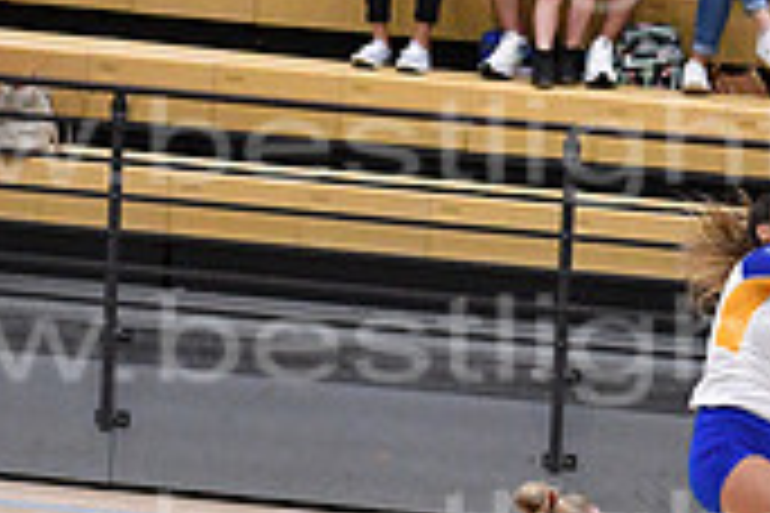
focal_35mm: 357
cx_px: 752
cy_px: 448
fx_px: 7635
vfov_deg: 3.8
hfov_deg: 5.8
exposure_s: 1/1000
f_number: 3.2
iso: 6400
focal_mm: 70
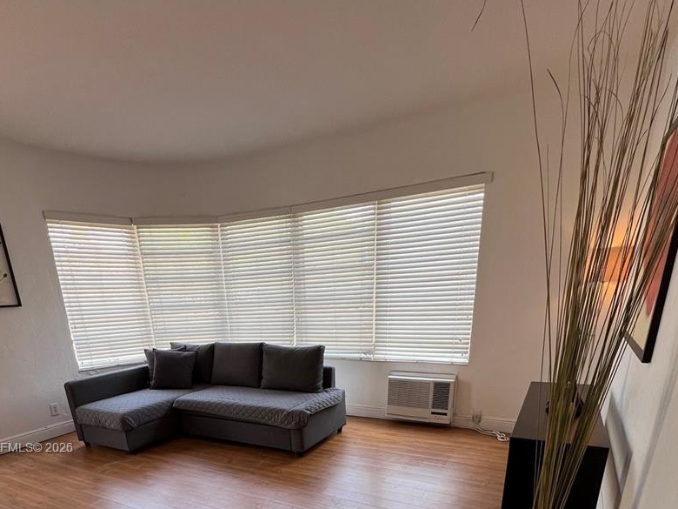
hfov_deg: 81.5
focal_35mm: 20
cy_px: 449
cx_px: 303
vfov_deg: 57.6
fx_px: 392
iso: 64
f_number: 1.8
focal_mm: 1.57
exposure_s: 1/99
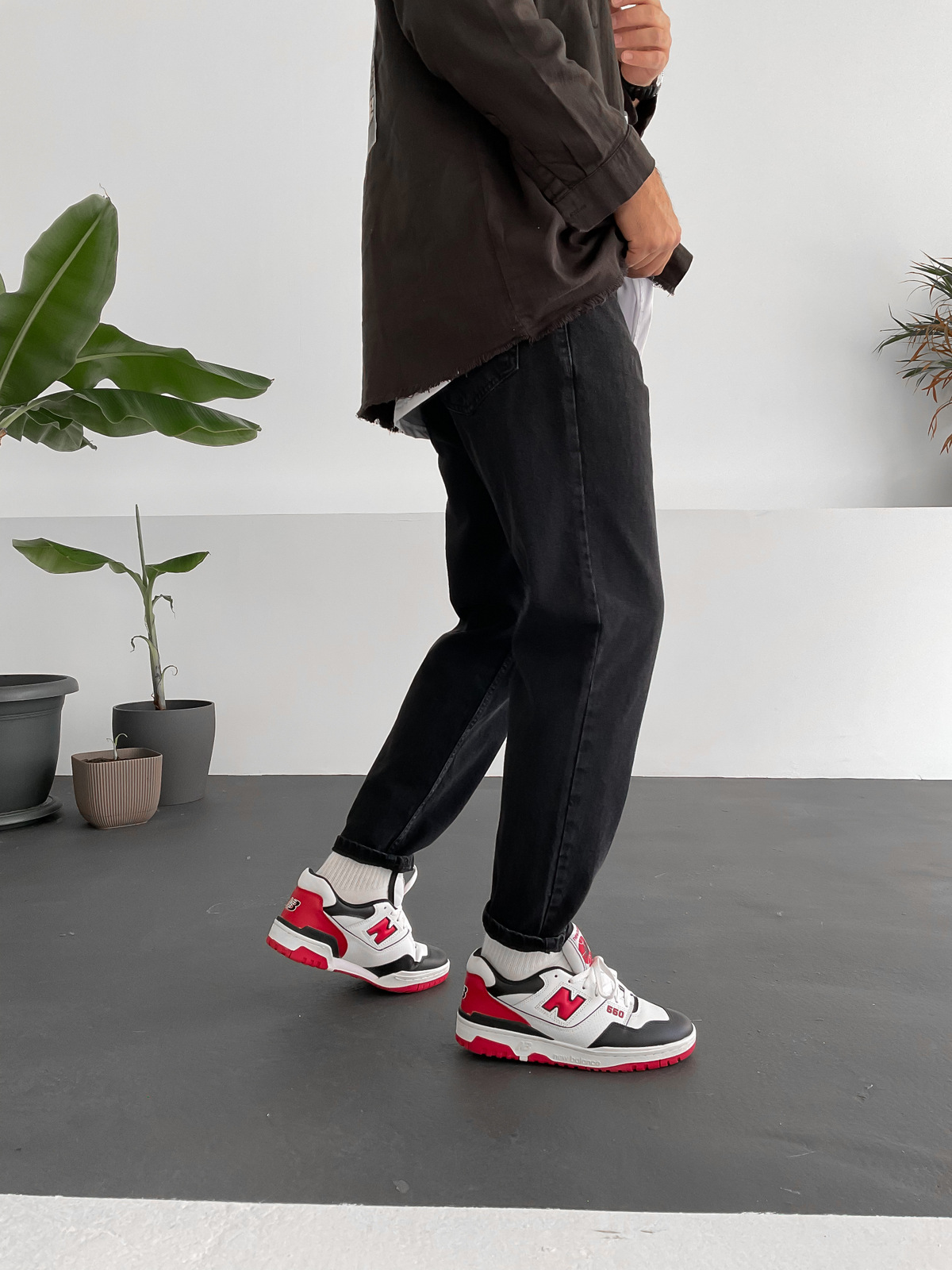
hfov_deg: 48.2
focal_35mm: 29
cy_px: 635
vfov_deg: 61.7
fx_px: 1063
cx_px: 476
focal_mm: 3
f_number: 1.8
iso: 40
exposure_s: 1/120
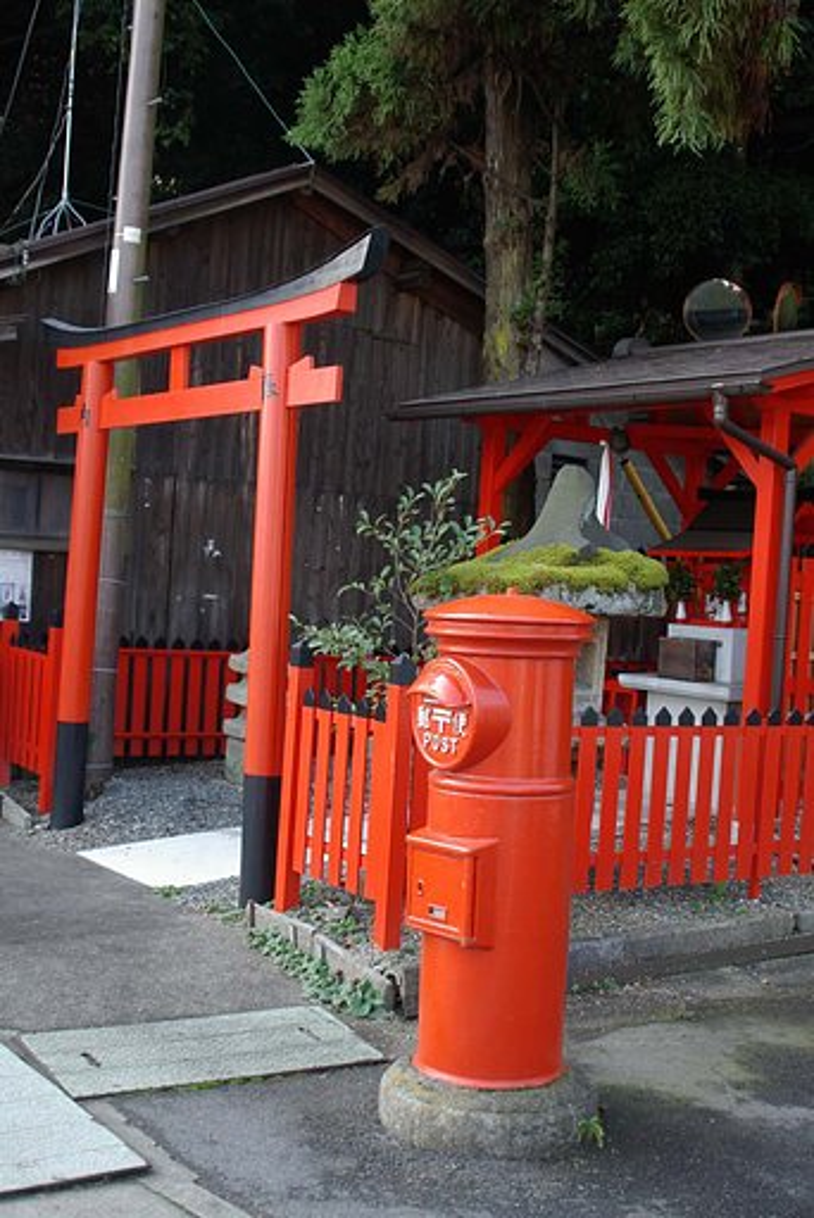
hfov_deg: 31.9
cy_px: 609
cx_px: 407
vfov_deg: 46.4
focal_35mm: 42
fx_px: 1422
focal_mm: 28
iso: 200
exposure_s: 1/125
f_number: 4
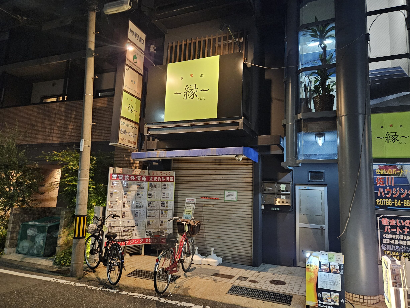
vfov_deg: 56.8
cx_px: 209
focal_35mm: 24
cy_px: 150
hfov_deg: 71.6
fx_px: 284
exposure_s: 1/24
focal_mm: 5.4
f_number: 1.8
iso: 640
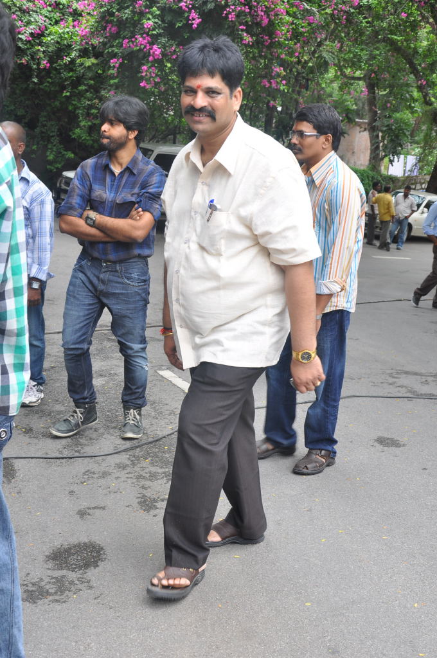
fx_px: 876
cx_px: 218
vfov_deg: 41.2
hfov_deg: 28.0
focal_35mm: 48
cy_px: 329
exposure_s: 1/80
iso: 250
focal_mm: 32
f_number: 8
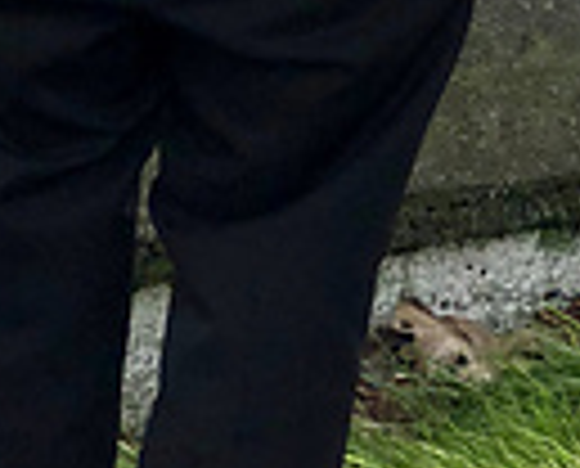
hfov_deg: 7.0
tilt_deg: -9.3
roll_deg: -0.3
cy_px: -544
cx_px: 180
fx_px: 4735
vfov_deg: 5.5
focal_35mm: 275
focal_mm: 6.6
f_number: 2.8
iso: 20
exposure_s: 1/495
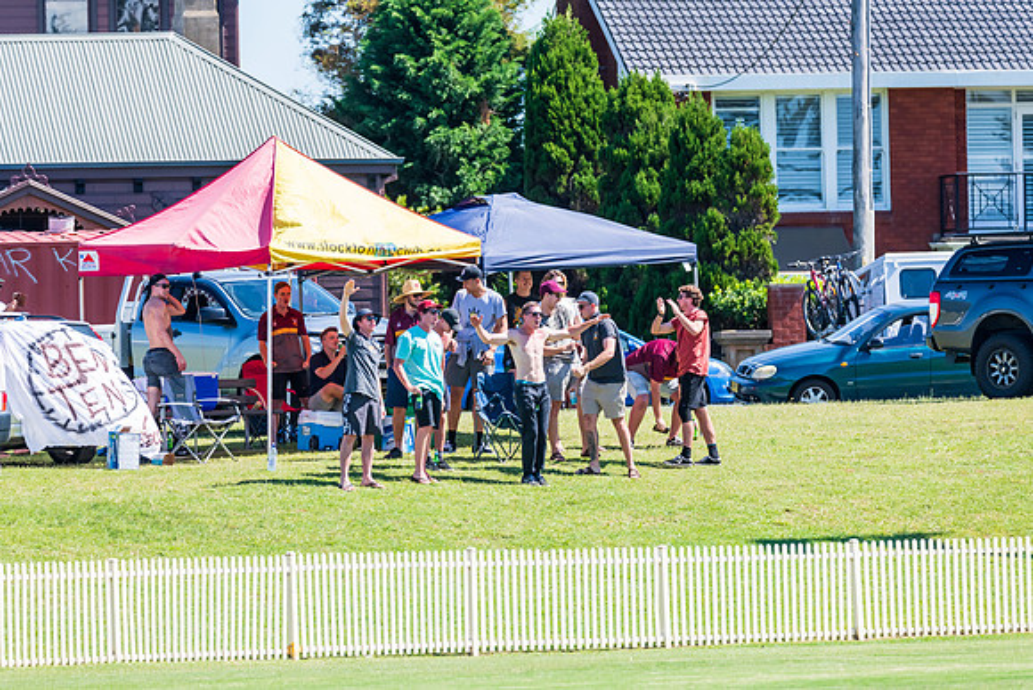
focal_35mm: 350
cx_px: 516
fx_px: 10045
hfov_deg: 5.9
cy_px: 345
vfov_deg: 3.9
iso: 640
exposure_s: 1/1600
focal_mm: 350
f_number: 8
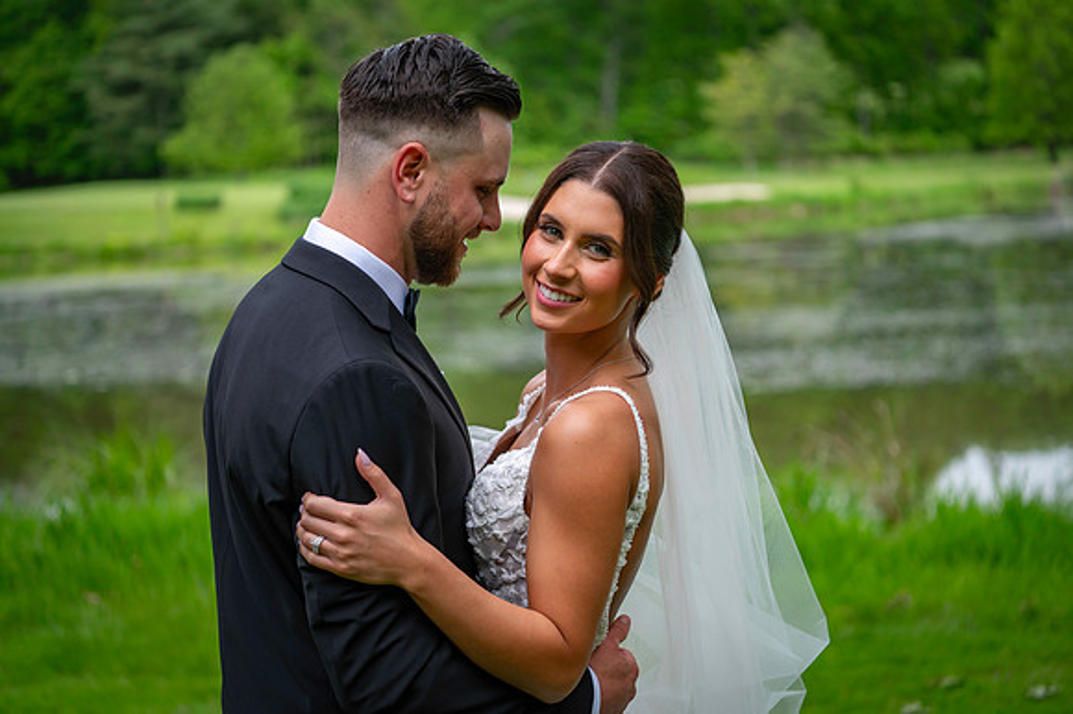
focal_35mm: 70
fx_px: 2085
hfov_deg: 28.9
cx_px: 536
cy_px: 357
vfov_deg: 19.4
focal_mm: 70
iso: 400
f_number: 3.2
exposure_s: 1/1000
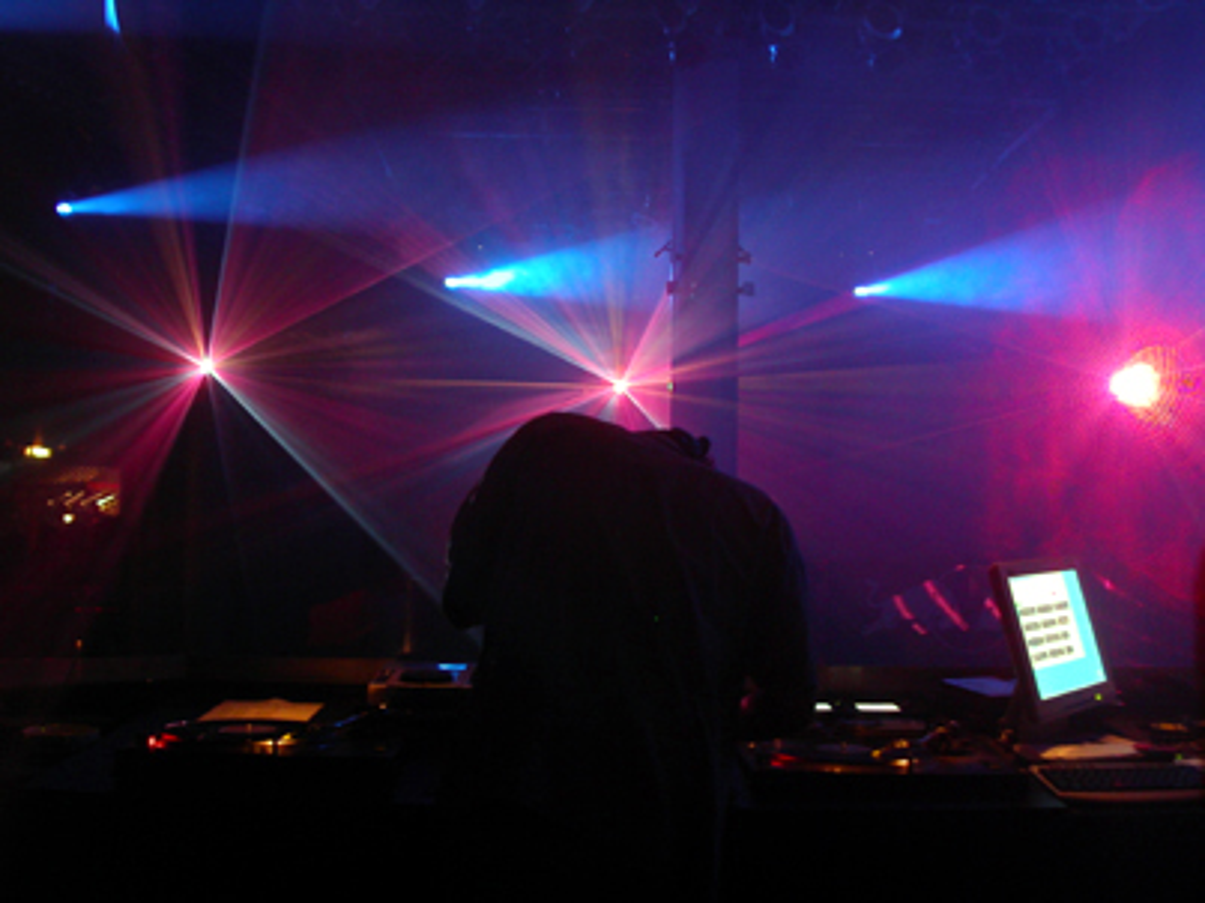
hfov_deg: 49.0
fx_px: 1322
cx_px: 602
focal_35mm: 38
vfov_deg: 37.7
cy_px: 452
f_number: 2.8
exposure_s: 1/6
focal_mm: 7.8
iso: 200
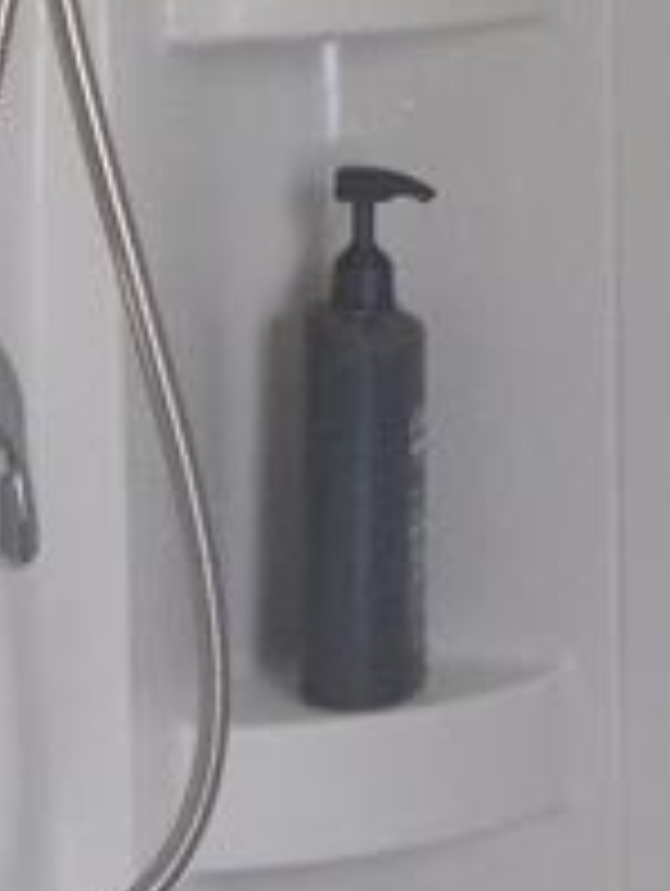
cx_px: 773
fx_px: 4661
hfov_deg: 8.2
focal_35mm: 181
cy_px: 346
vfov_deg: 10.9
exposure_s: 1/30
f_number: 3.5
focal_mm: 6.3
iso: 250
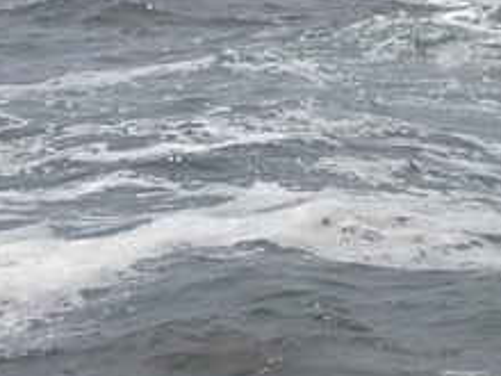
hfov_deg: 7.1
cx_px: 1375
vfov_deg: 5.7
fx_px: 3691
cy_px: -246
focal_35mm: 255
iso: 50
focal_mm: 4.28
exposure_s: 1/3460
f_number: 2.4
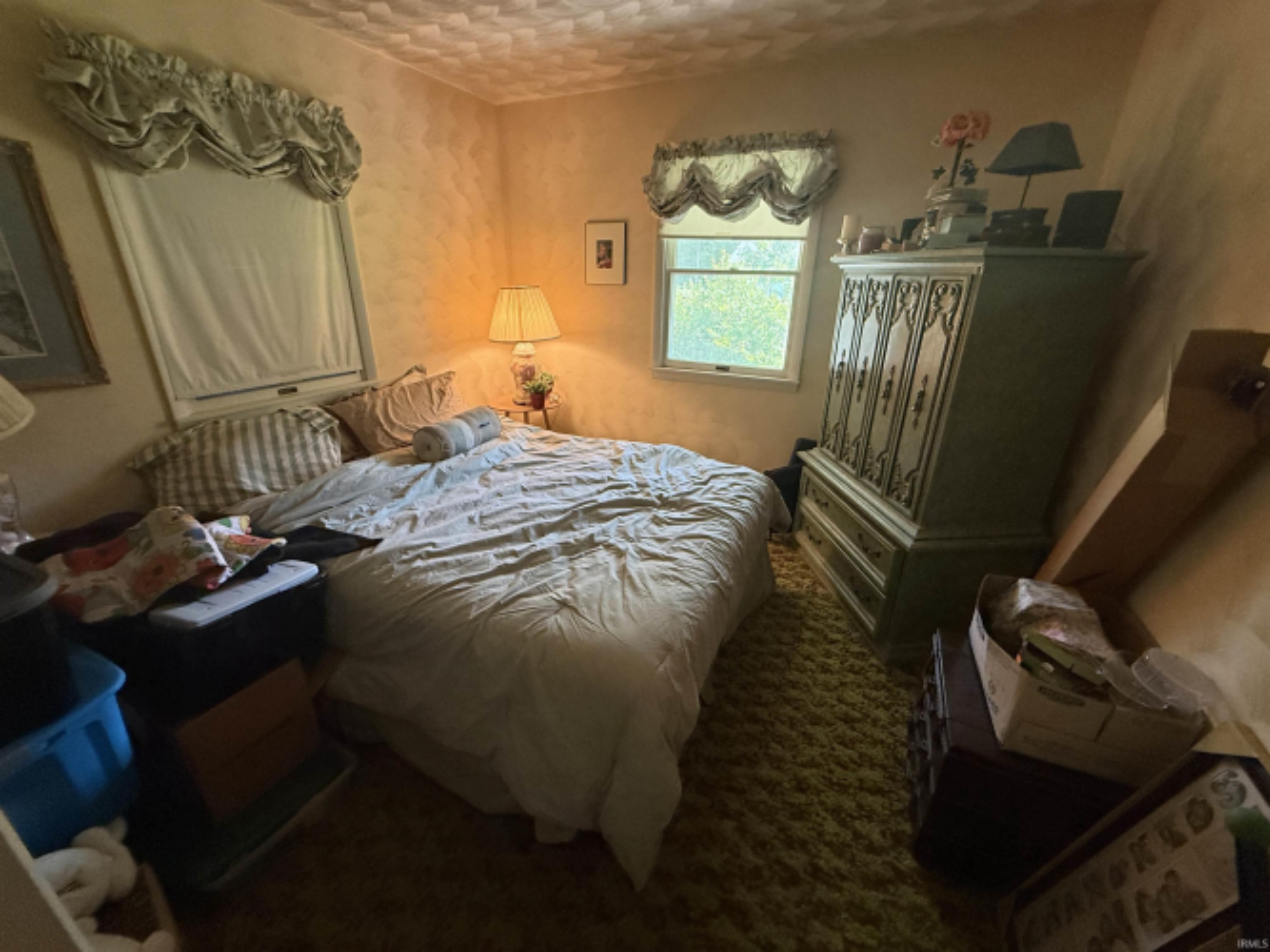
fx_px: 514
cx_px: 635
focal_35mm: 14
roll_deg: -1.1
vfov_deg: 85.7
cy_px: 476
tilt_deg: -21.3
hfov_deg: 102.1
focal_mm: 2.22
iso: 400
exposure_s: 1/60
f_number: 2.2
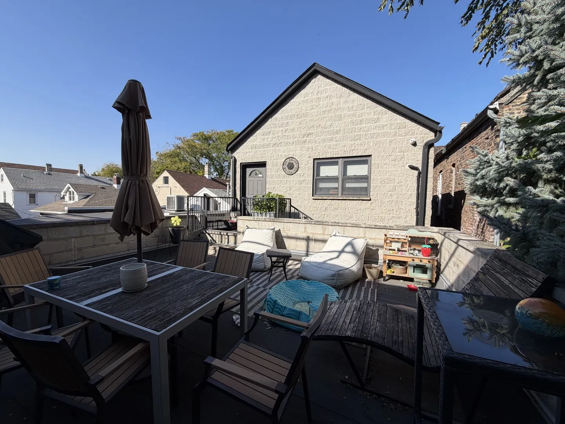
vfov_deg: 85.7
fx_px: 229
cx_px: 282
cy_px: 212
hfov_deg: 102.1
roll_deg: -2.0
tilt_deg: -3.5
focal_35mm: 14
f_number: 2.2
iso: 25
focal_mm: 2.22
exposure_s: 1/770
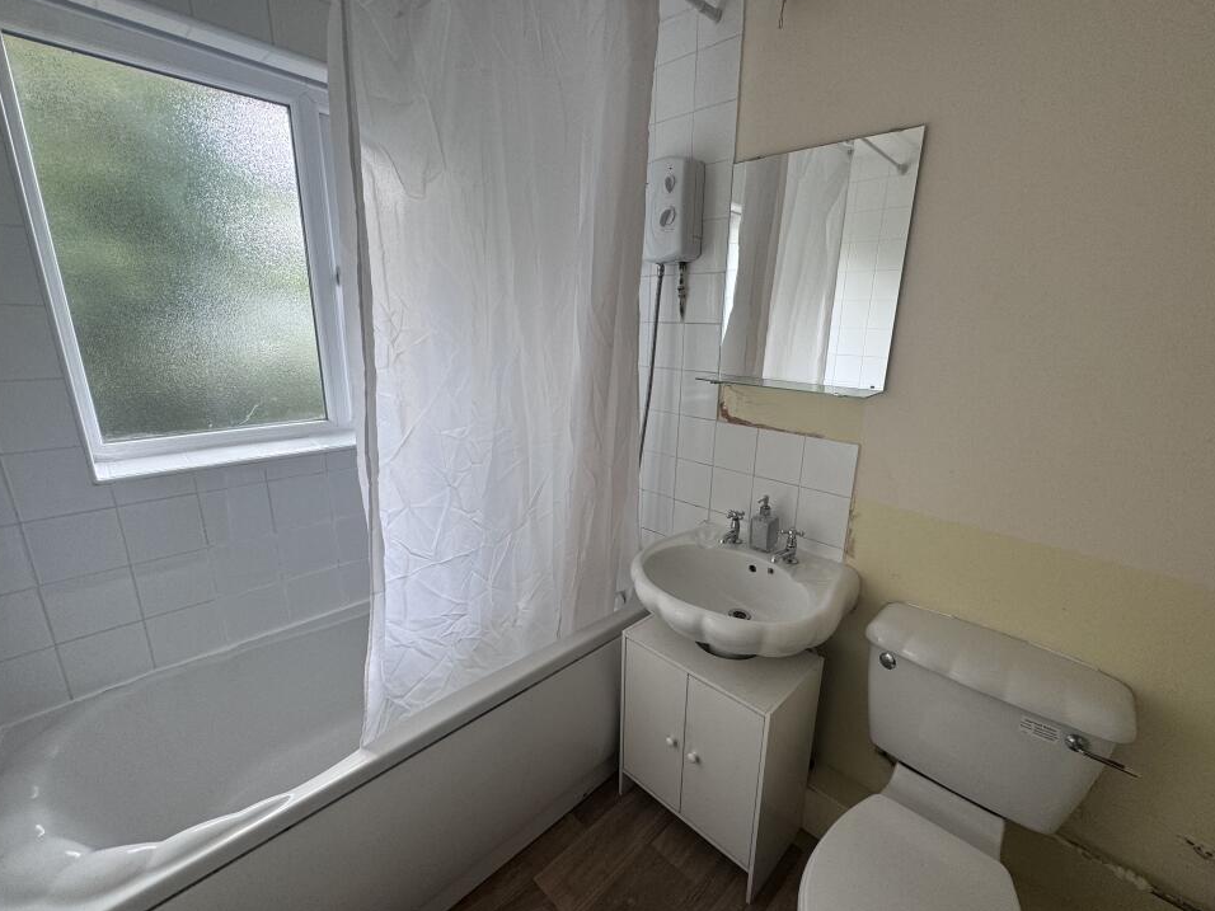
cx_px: 634
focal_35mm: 15
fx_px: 526
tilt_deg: -15.0
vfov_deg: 81.7
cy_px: 468
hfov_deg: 98.1
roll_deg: -2.1
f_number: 2.2
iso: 64
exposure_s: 1/99
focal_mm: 2.22
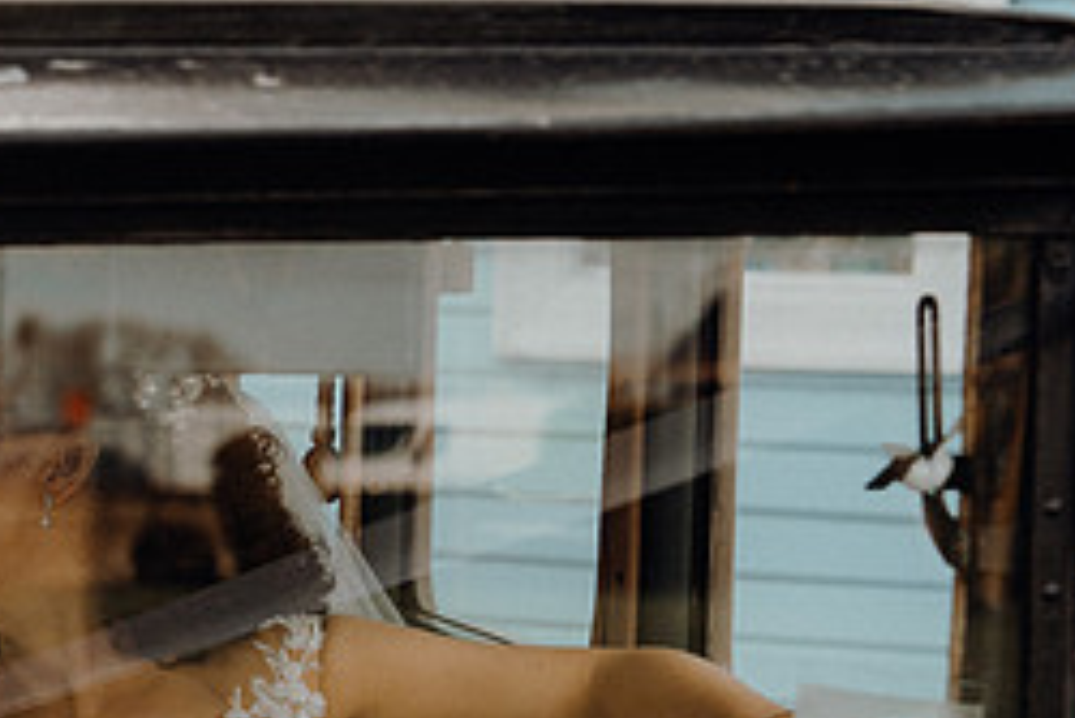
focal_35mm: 123
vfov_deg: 11.1
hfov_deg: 16.1
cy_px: 587
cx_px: -159
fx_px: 3675
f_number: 3.5
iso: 160
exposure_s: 1/500
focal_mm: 53
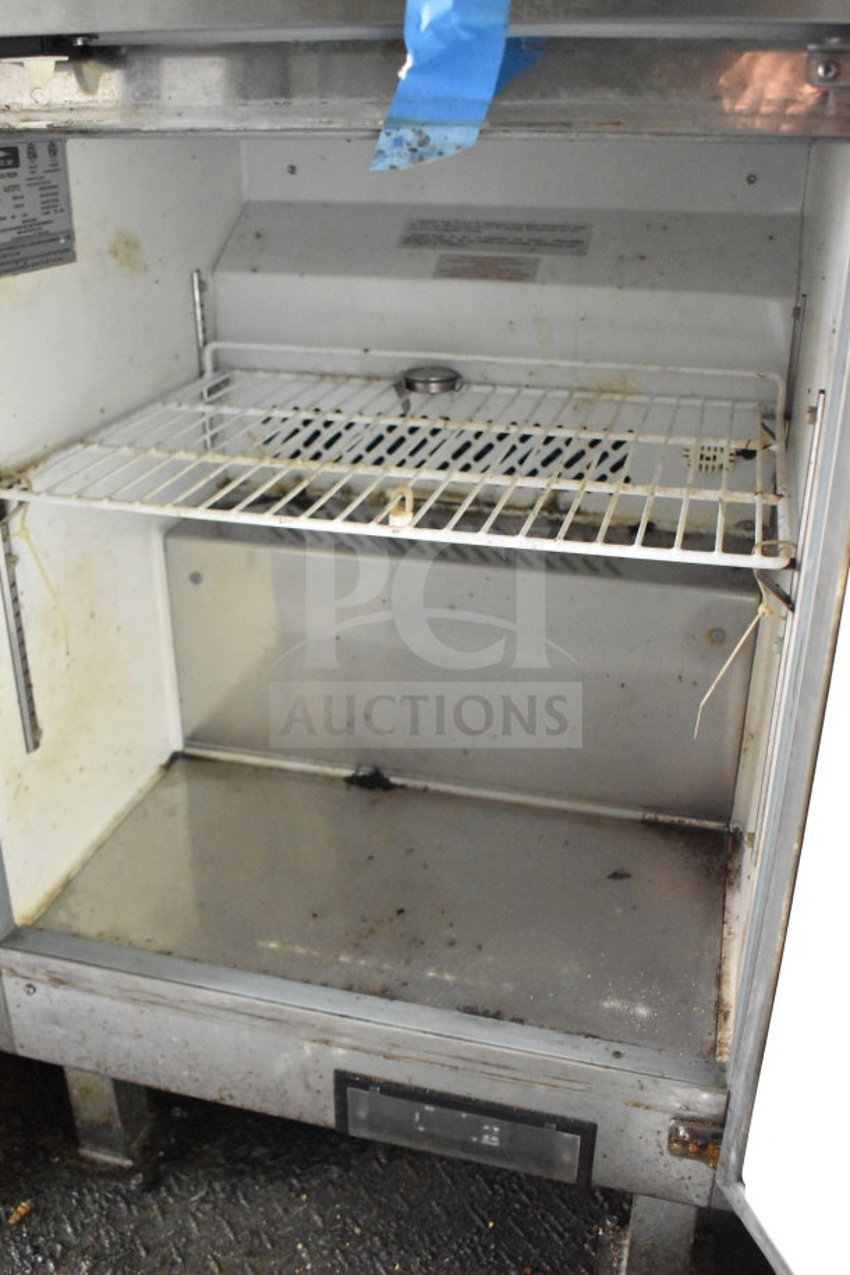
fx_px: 1169
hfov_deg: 40.0
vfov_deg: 57.2
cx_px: 425
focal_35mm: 33
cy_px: 638
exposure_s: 1/40
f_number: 3.8
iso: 10000
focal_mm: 22
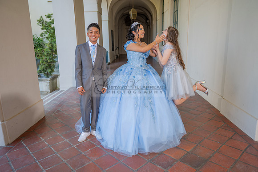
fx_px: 186
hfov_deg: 69.4
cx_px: 129
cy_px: 86
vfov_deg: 49.6
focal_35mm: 26
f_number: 3.2
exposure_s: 1/200
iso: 200
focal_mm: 26
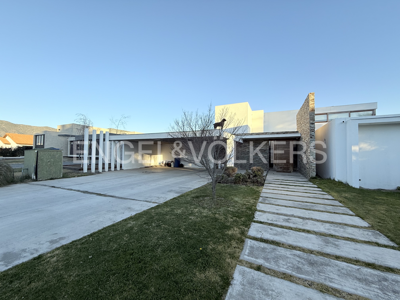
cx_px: 200
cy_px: 150
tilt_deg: +2.6
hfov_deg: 102.1
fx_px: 162
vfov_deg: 85.7
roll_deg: -0.8
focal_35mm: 14
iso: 50
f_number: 2.2
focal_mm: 2.22
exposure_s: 1/596
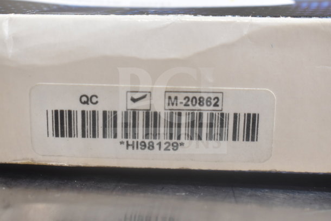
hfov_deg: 31.9
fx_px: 579
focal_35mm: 63
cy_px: 110
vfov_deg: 21.6
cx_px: 166
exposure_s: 1/60
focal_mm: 42
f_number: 5
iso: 900
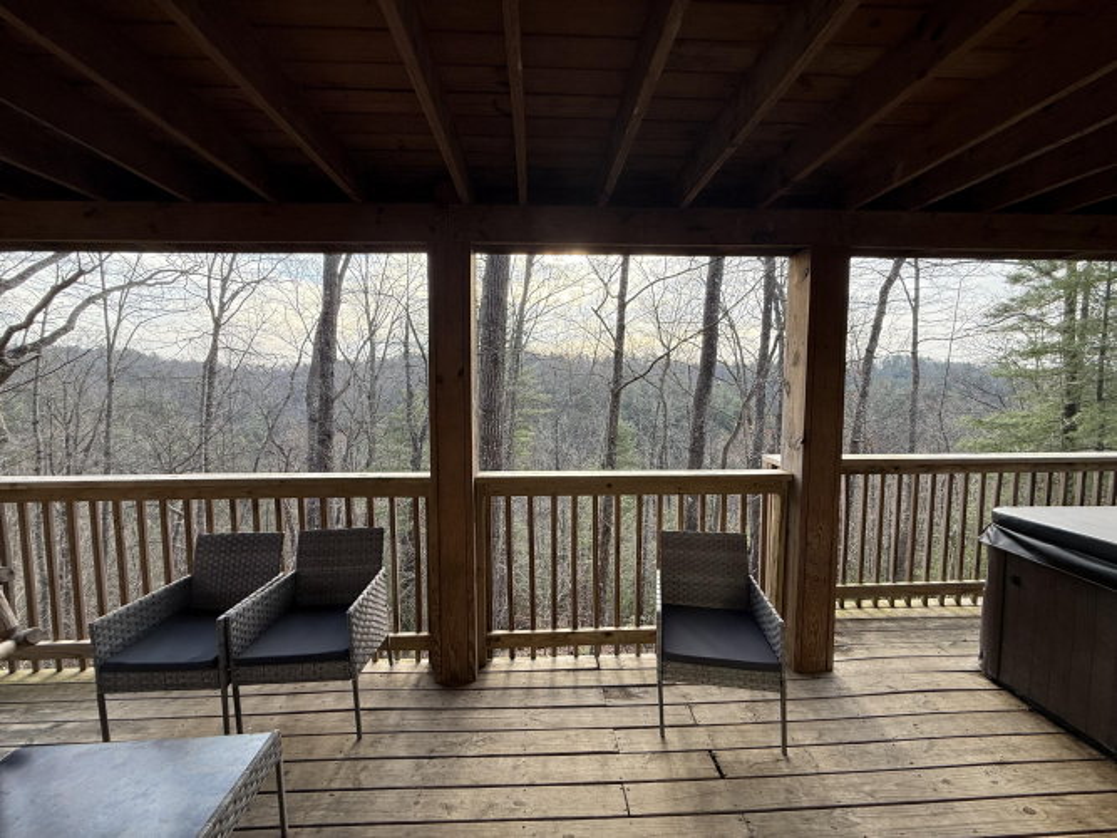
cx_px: 558
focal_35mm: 14
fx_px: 452
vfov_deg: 85.7
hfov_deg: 102.1
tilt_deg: -3.4
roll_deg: +0.6
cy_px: 419
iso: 64
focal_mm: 2.22
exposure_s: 1/344
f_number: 2.2
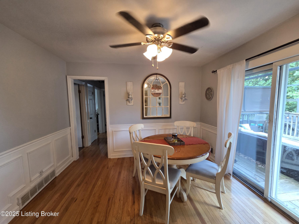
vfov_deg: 89.9
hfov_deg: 106.2
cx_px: 150
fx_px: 112
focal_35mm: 13
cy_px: 112
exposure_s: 1/60
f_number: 2.2
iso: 160
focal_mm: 2.2
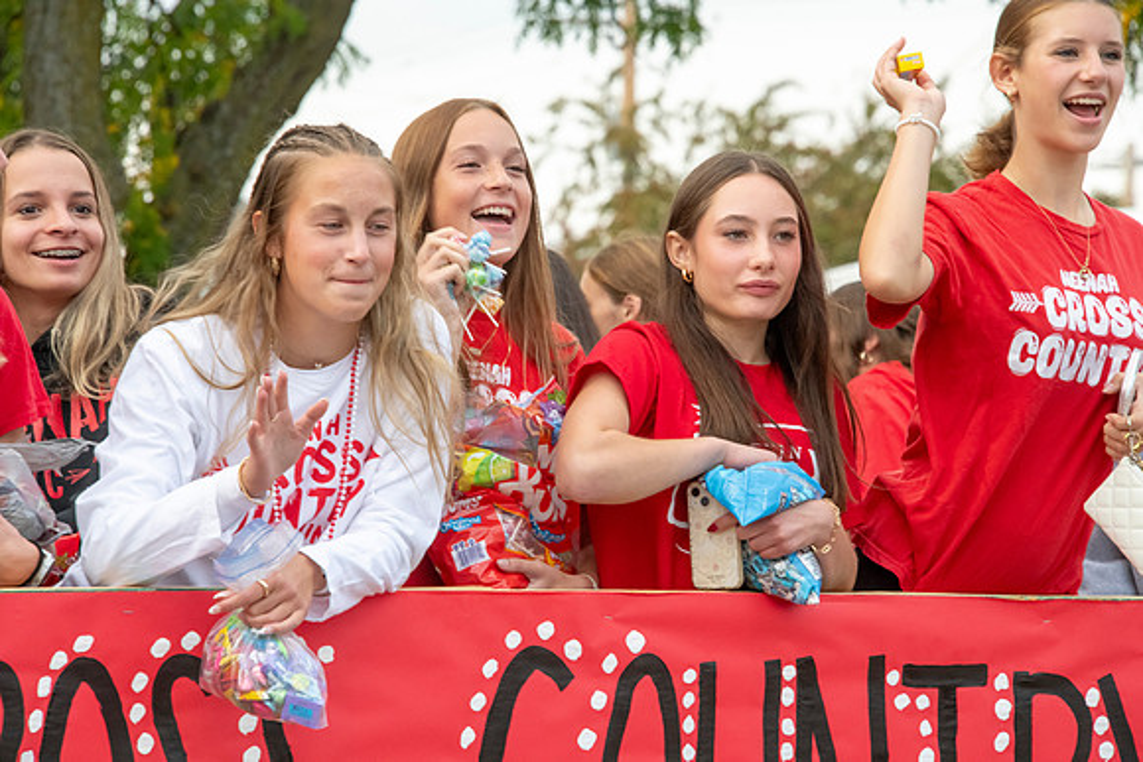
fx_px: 7304
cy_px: 381
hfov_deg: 8.9
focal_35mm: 230
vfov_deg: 6.0
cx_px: 572
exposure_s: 1/400
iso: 3200
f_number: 11
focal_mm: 230
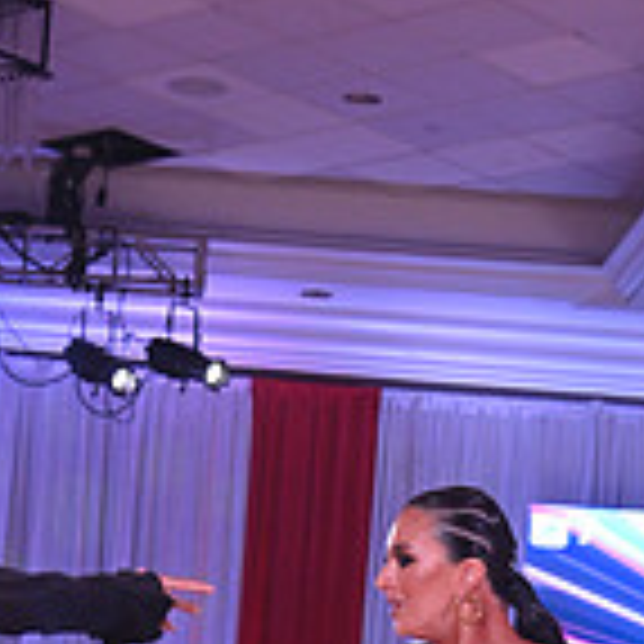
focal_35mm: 138
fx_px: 2905
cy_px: 1009
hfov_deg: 12.5
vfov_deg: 12.0
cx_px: 34
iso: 2500
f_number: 5
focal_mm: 40
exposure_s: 1/320
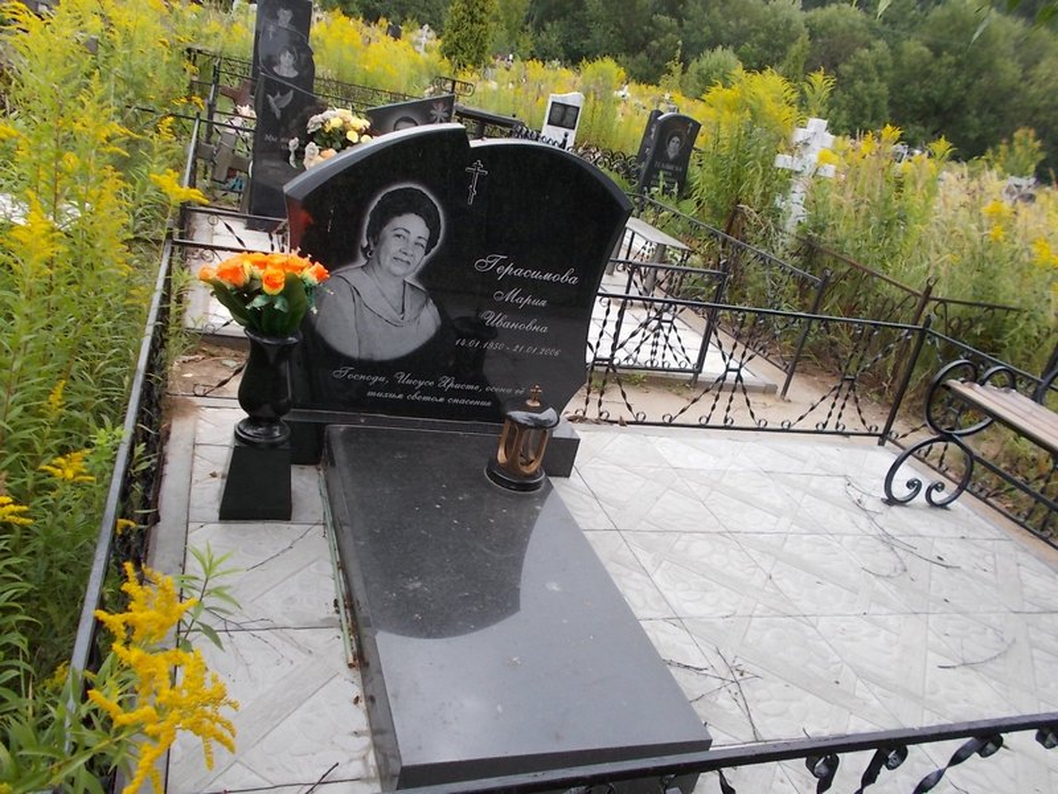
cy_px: 397
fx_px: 795
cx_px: 529
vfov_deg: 53.1
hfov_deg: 67.3
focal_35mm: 26
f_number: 3.2
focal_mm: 4.6
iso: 80
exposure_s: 1/250
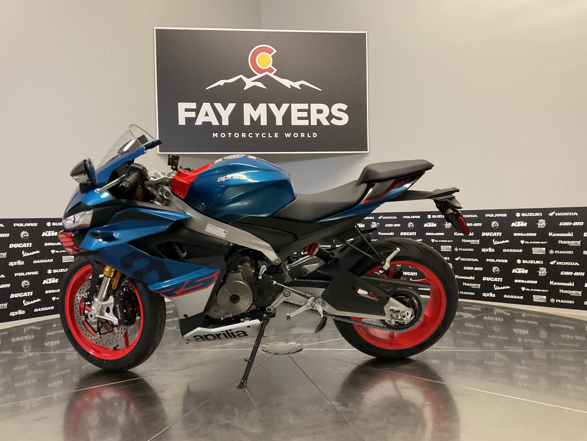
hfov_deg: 61.7
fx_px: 492
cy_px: 220
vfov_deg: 48.2
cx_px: 294
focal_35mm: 29
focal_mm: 3
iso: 250
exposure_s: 1/60
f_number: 1.8
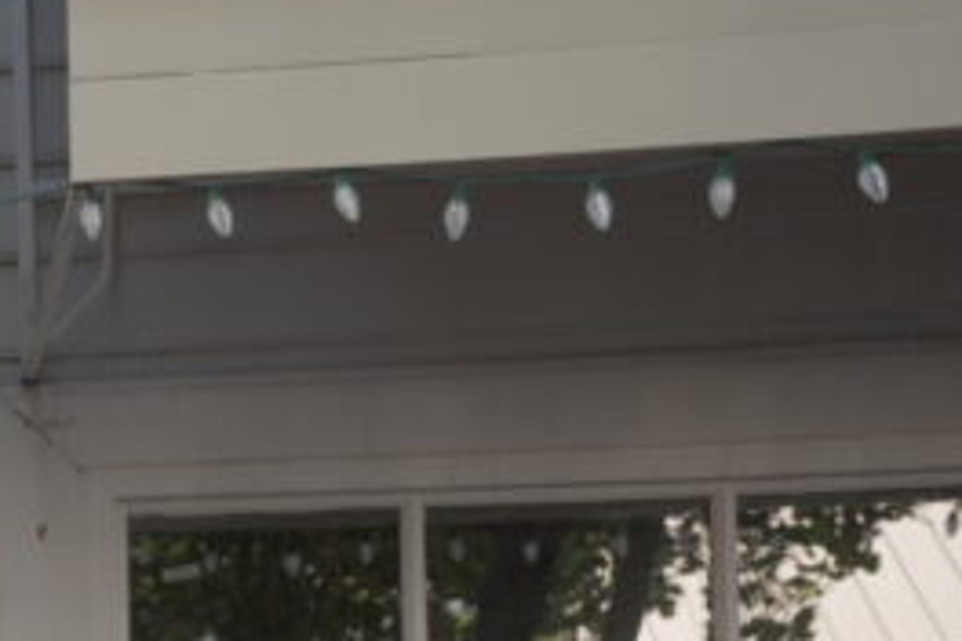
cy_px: 932
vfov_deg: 12.5
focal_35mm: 104
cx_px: -885
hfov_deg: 15.9
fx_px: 2792
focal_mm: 26.9
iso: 200
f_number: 4
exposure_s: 1/25
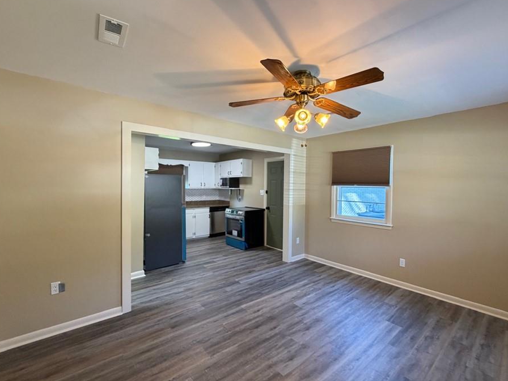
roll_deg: -1.2
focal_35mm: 16
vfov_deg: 78.1
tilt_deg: -1.2
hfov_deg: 94.4
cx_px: 264
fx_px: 235
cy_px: 192
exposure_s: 1/60
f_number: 2.2
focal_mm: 2.22
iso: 400
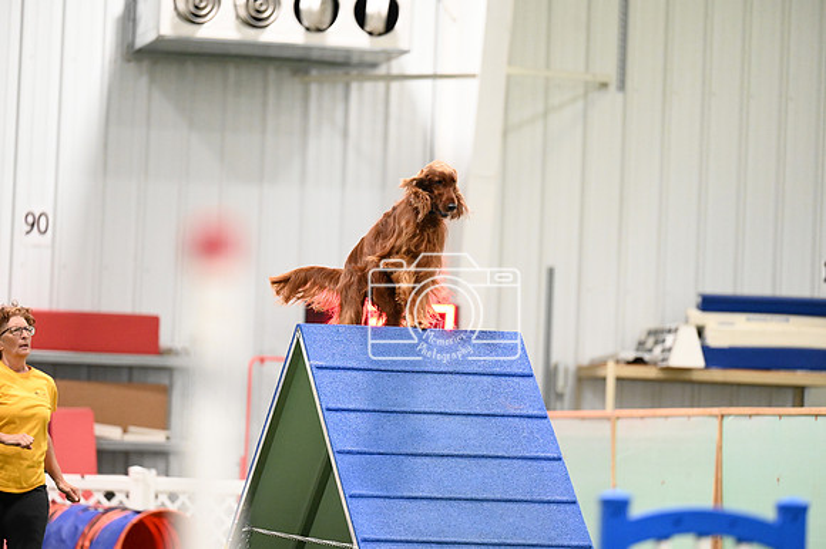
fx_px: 4586
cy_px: 274
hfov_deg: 10.3
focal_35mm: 200
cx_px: 413
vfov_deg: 6.9
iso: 10000
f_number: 3.2
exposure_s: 1/1000
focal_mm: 200
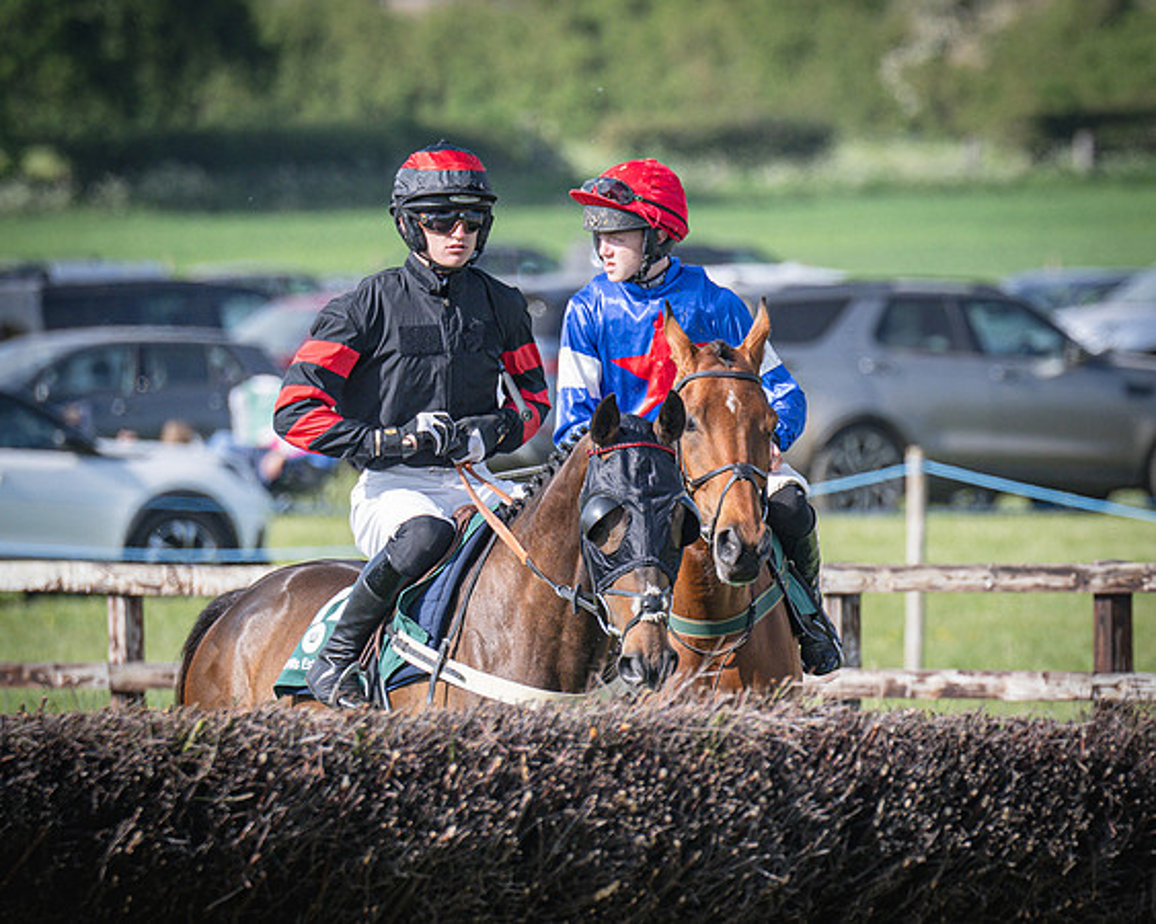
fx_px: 18741
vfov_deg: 2.8
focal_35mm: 548
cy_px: 643
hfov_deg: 3.5
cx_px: 1083
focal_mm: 200
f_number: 3.5
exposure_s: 1/1600
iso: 200
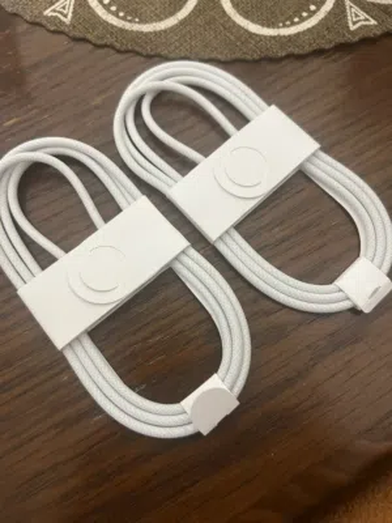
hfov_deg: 53.1
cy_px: 262
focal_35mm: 26
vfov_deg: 67.3
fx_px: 393
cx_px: 196
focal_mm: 5.7
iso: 320
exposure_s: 1/50
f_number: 1.5
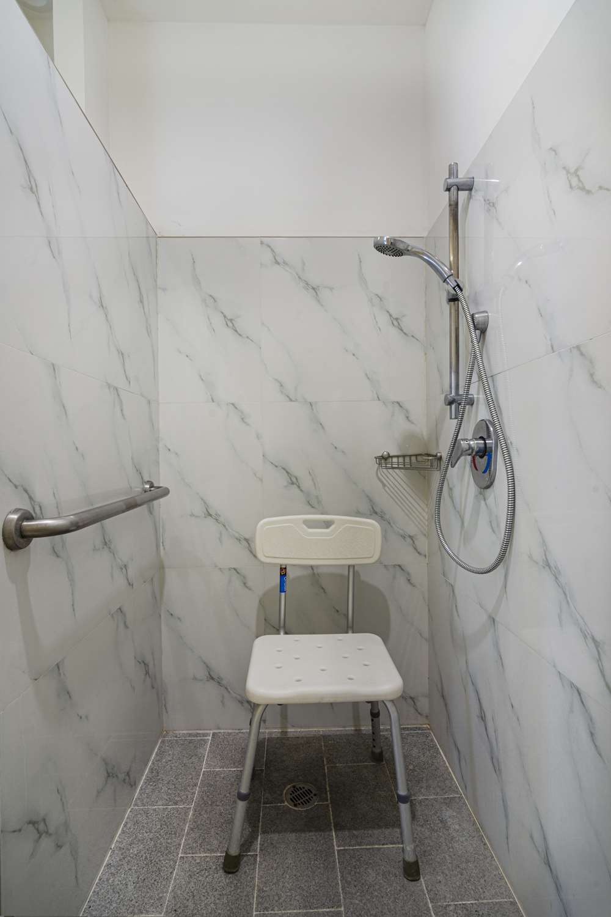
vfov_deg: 95.0
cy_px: 458
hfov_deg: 72.1
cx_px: 306
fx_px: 420
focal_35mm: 16
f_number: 11
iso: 100
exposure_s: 2.5
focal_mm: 11
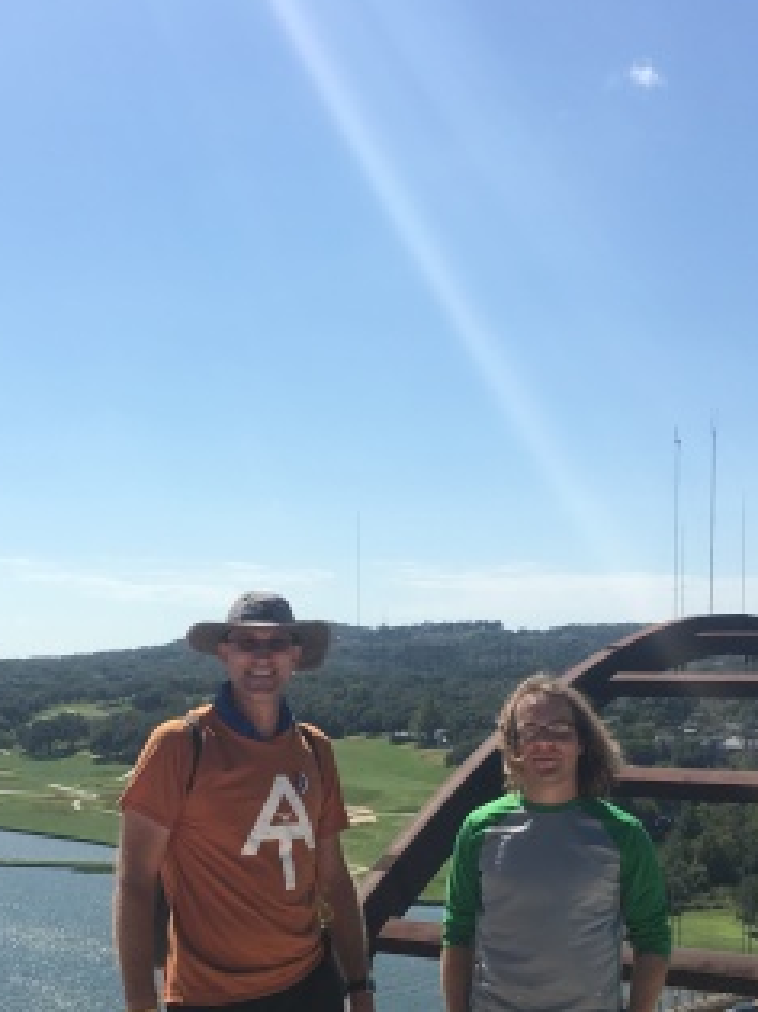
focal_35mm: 59
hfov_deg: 24.8
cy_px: 742
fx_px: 1724
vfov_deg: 32.2
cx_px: 312
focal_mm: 4.15
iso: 25
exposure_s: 1/1570
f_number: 2.2
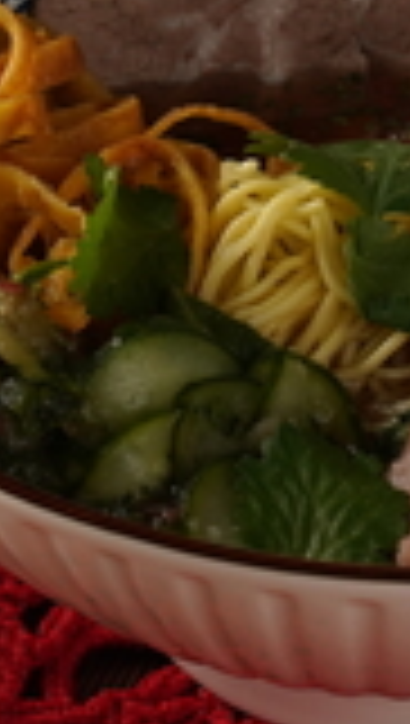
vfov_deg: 6.6
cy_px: 333
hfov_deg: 3.7
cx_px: 140
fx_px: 6316
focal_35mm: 328
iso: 400
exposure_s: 1/160
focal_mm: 70
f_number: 11
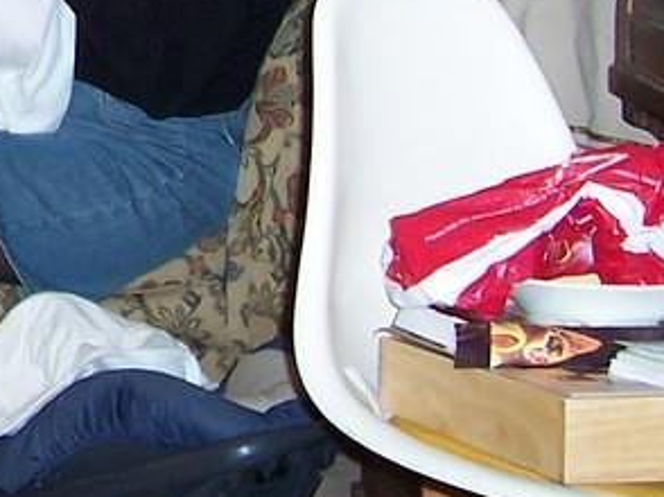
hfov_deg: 13.9
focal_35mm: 129
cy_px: -197
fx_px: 2472
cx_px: -468
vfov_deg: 11.1
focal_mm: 5.6
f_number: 2.8
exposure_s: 1/60
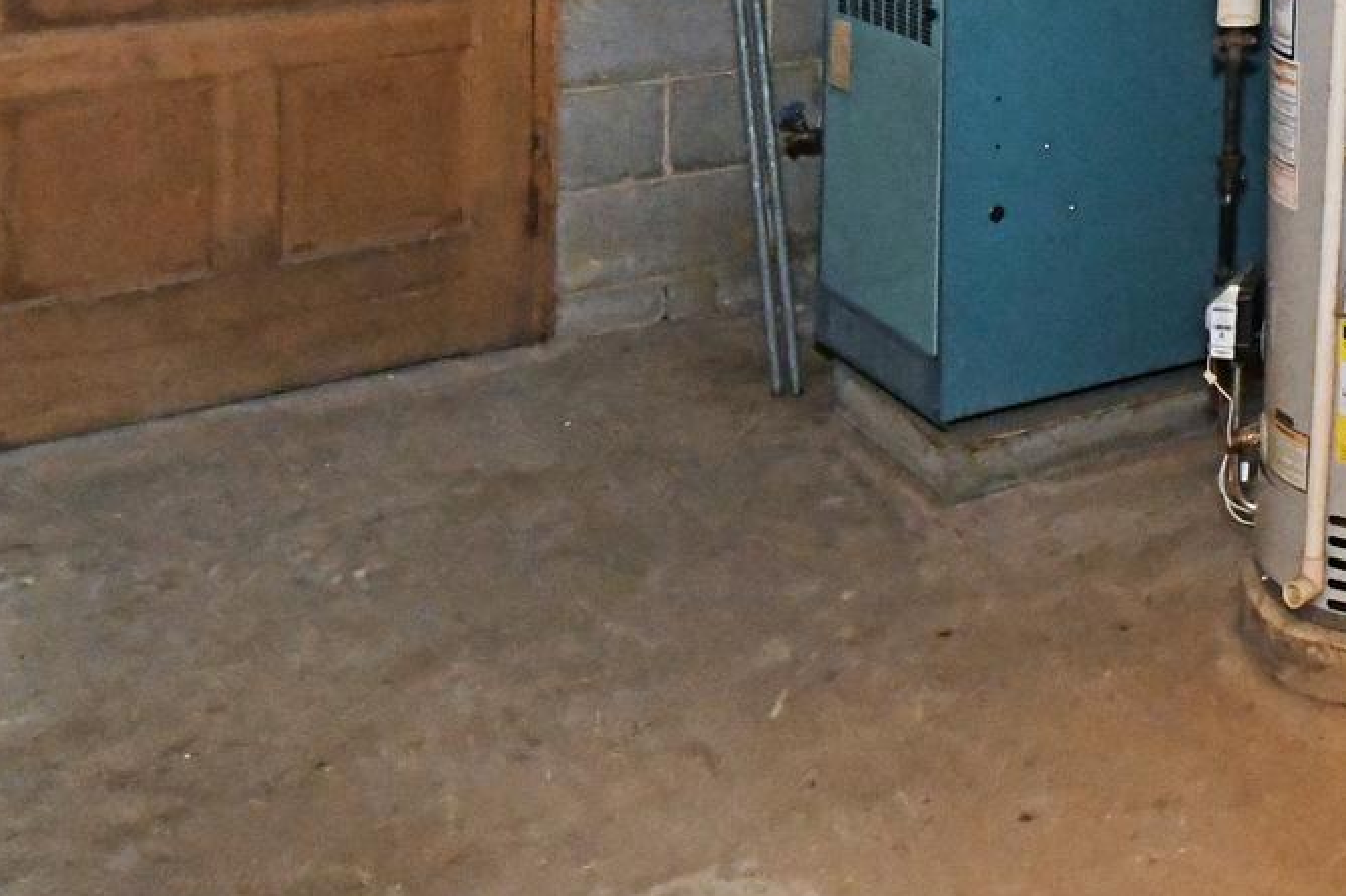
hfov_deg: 32.8
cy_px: -286
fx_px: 1943
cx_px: 1535
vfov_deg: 22.9
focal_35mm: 52
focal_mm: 11.5
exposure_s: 1/250
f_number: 6.3
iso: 8000
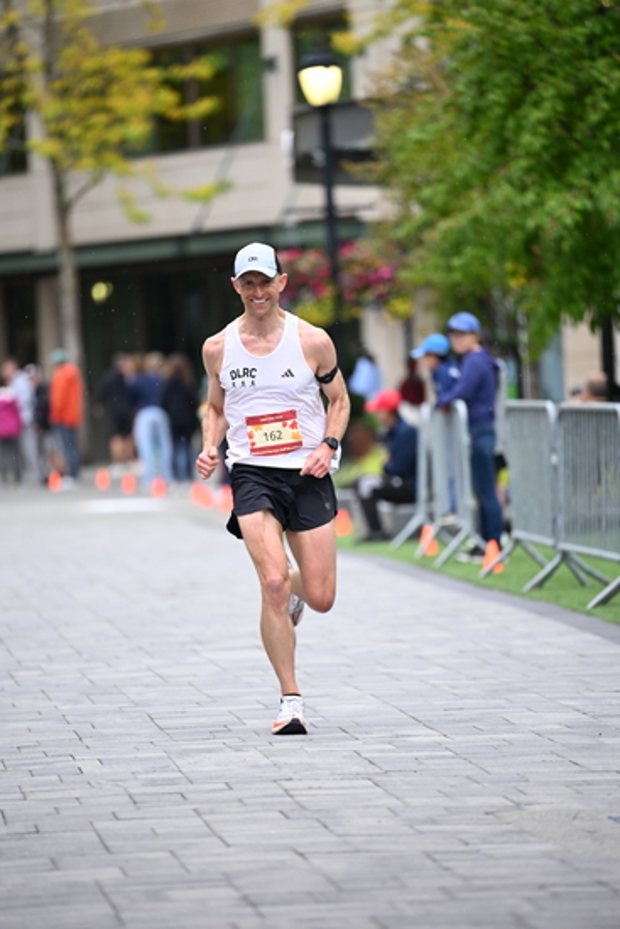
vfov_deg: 10.3
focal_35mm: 200
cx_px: 310
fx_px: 5163
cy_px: 464
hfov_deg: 6.9
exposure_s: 1/1250
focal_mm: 200
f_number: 2.8
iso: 1250
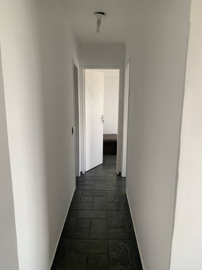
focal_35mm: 26
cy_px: 135
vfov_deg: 67.3
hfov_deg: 53.1
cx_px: 101
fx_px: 202
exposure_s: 1/121
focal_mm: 4.25
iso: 64
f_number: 1.8
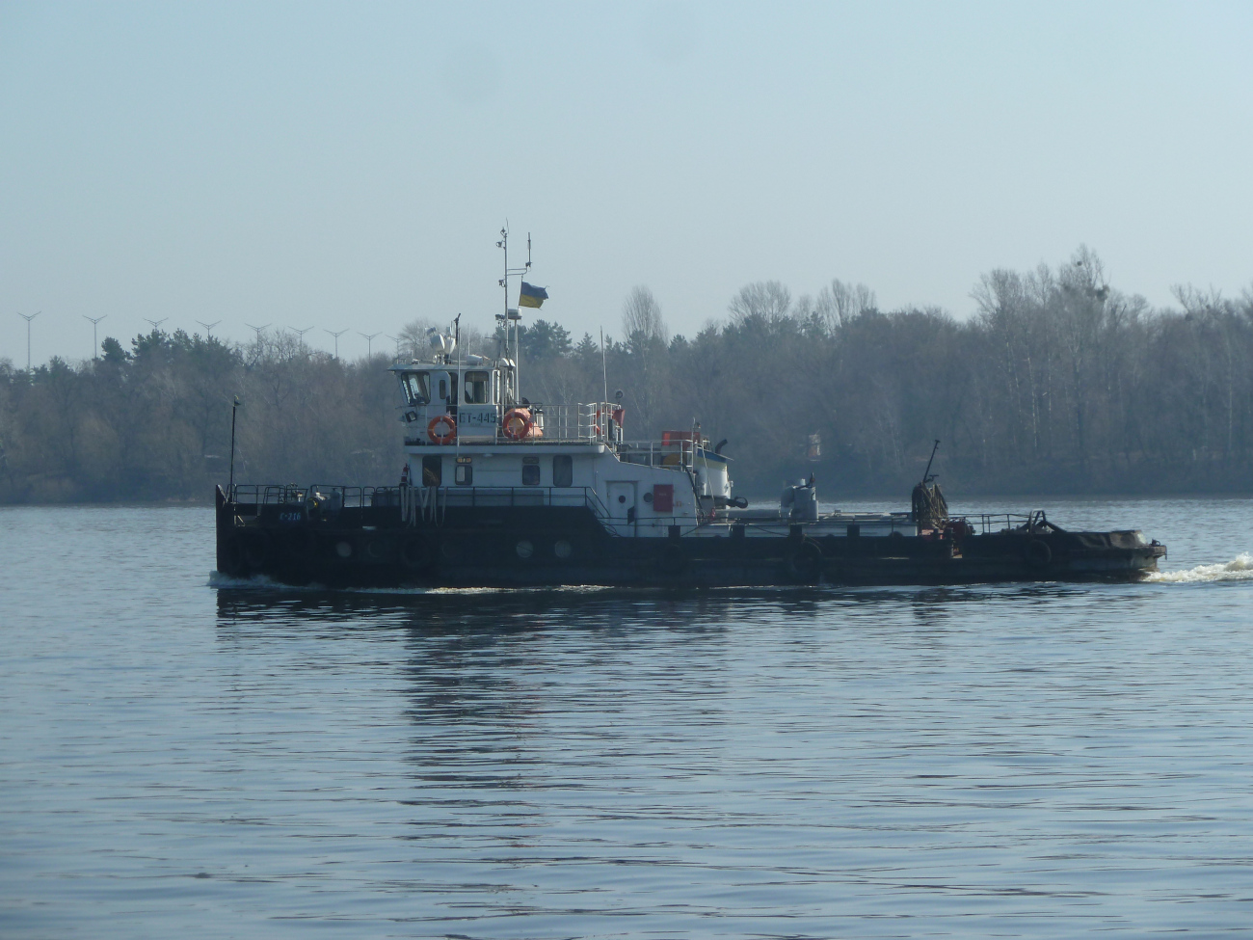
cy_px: 470
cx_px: 626
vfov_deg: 10.1
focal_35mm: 147
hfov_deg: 13.4
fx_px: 5321
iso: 80
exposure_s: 1/500
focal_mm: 24.1
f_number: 5.6
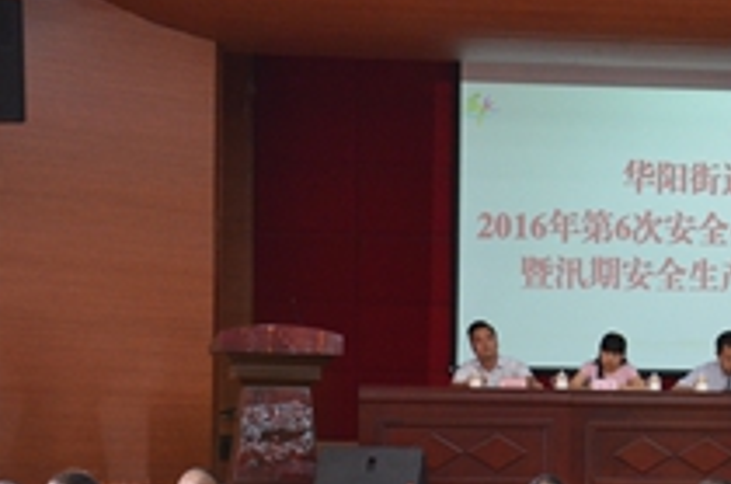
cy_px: 458
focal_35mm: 107
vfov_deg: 12.6
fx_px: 2168
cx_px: 721
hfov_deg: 18.7
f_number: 4.2
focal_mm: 30
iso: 1600
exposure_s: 1/50
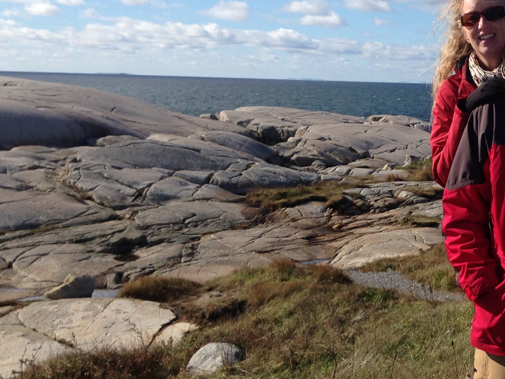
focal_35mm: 76
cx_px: 528
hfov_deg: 24.3
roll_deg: -1.7
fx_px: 1109
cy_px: 124
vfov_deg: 19.3
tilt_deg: -4.2
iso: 50
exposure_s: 1/2088
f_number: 2.4
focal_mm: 4.12
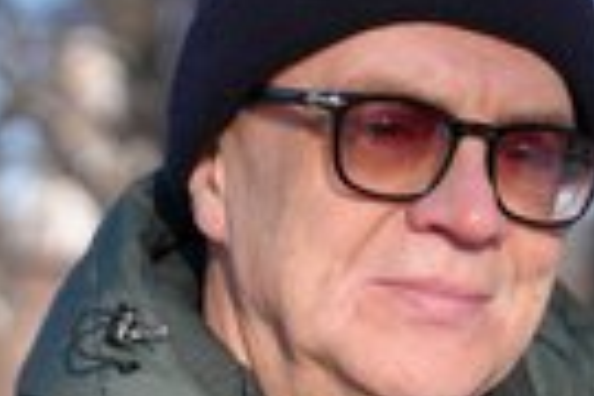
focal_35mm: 172
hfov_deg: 11.9
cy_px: 385
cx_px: 400
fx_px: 2838
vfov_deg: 7.9
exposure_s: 1/8000
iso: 800
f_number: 2.8
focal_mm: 58
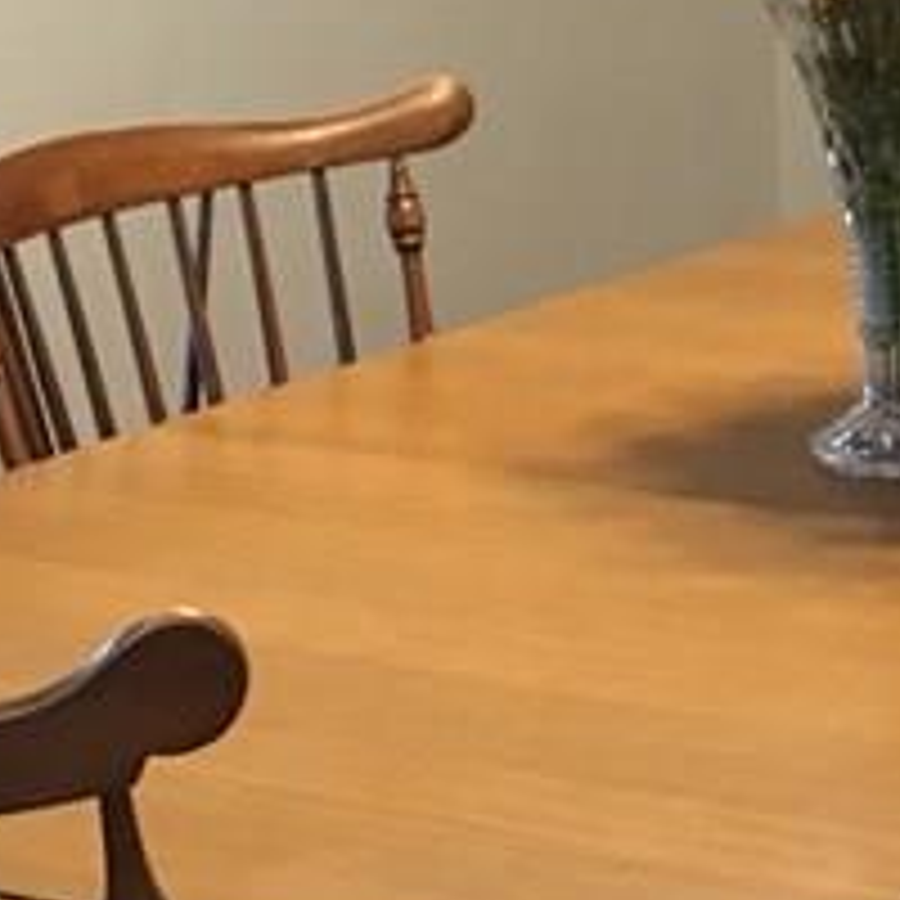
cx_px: 1152
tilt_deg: -9.8
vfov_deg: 13.2
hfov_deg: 12.9
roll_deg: +2.0
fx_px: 3853
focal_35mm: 131
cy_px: 94
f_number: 2.2
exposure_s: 1/24
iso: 200
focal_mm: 4.15
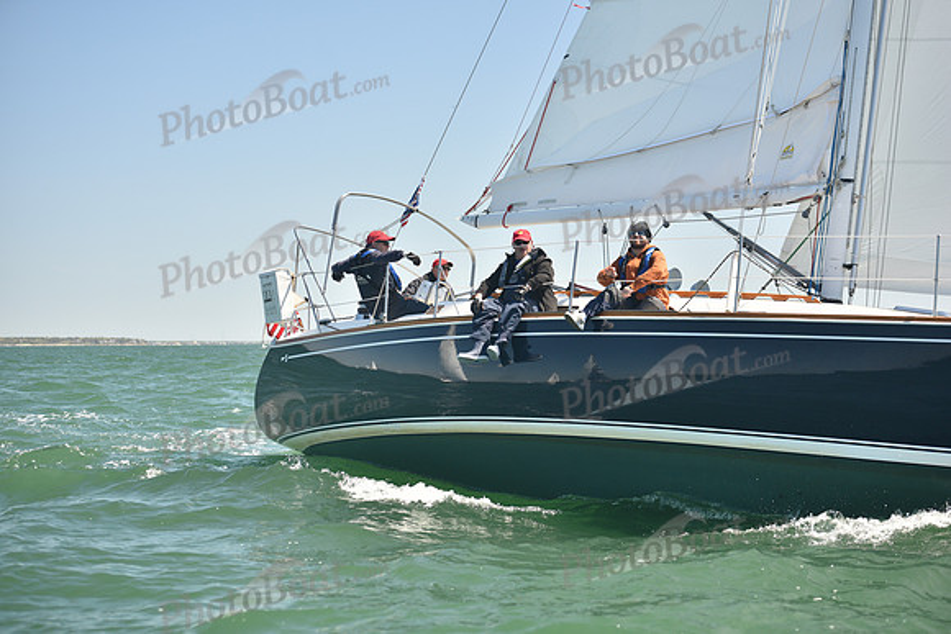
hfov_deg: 28.8
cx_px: 476
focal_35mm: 70
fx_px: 1850
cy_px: 317
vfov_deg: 19.5
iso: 250
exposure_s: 1/800
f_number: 3.2
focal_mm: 70
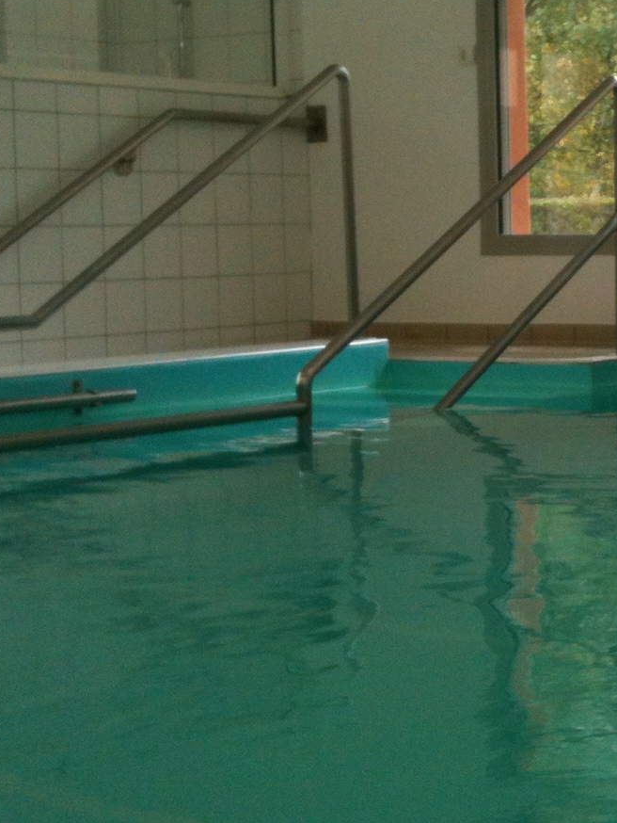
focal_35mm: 82
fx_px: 1948
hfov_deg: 17.6
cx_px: 625
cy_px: 319
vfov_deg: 23.8
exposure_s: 1/50
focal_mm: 3.85
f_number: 2.8
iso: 100
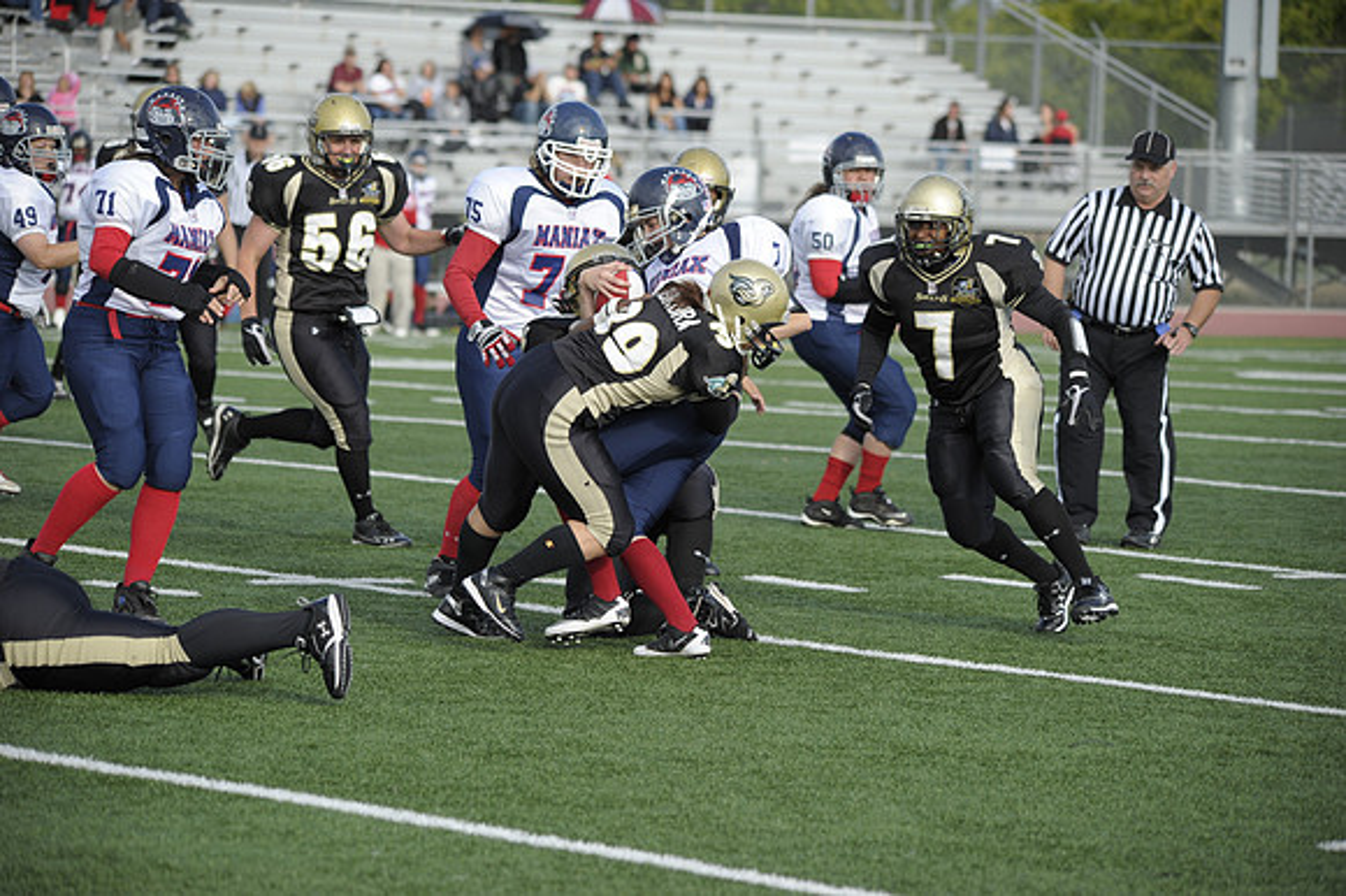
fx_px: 7473
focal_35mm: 200
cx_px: 673
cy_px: 448
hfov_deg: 10.3
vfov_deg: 6.9
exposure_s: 1/1000
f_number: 5.3
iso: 450
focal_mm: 200
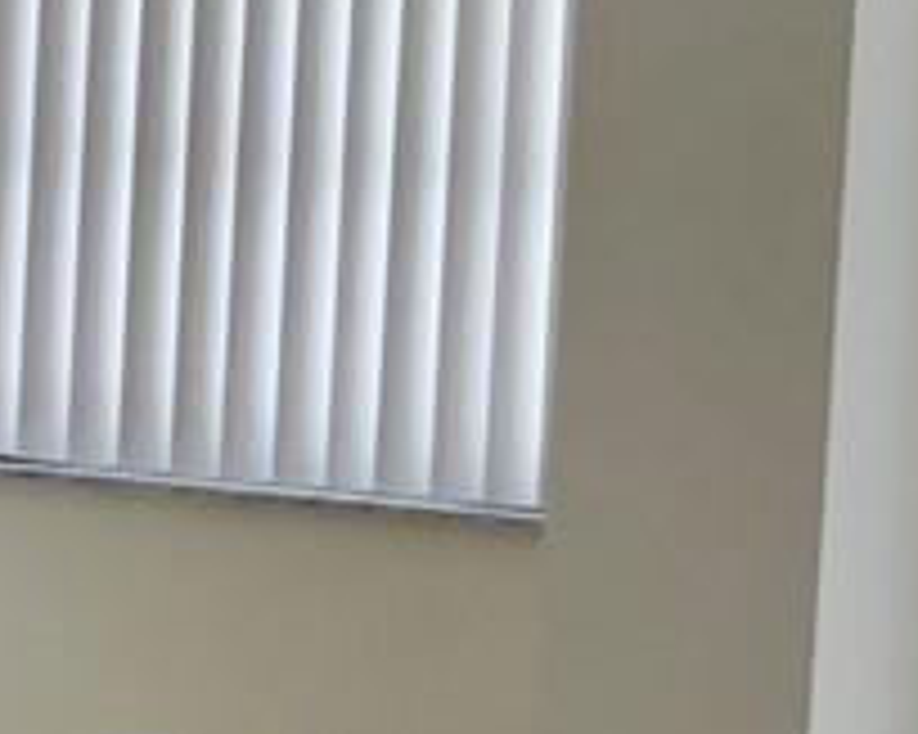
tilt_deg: -7.1
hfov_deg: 7.7
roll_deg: -0.4
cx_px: -1989
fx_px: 5811
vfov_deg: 7.2
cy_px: 585
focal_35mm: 214
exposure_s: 1/120
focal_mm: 4
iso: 80
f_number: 1.8
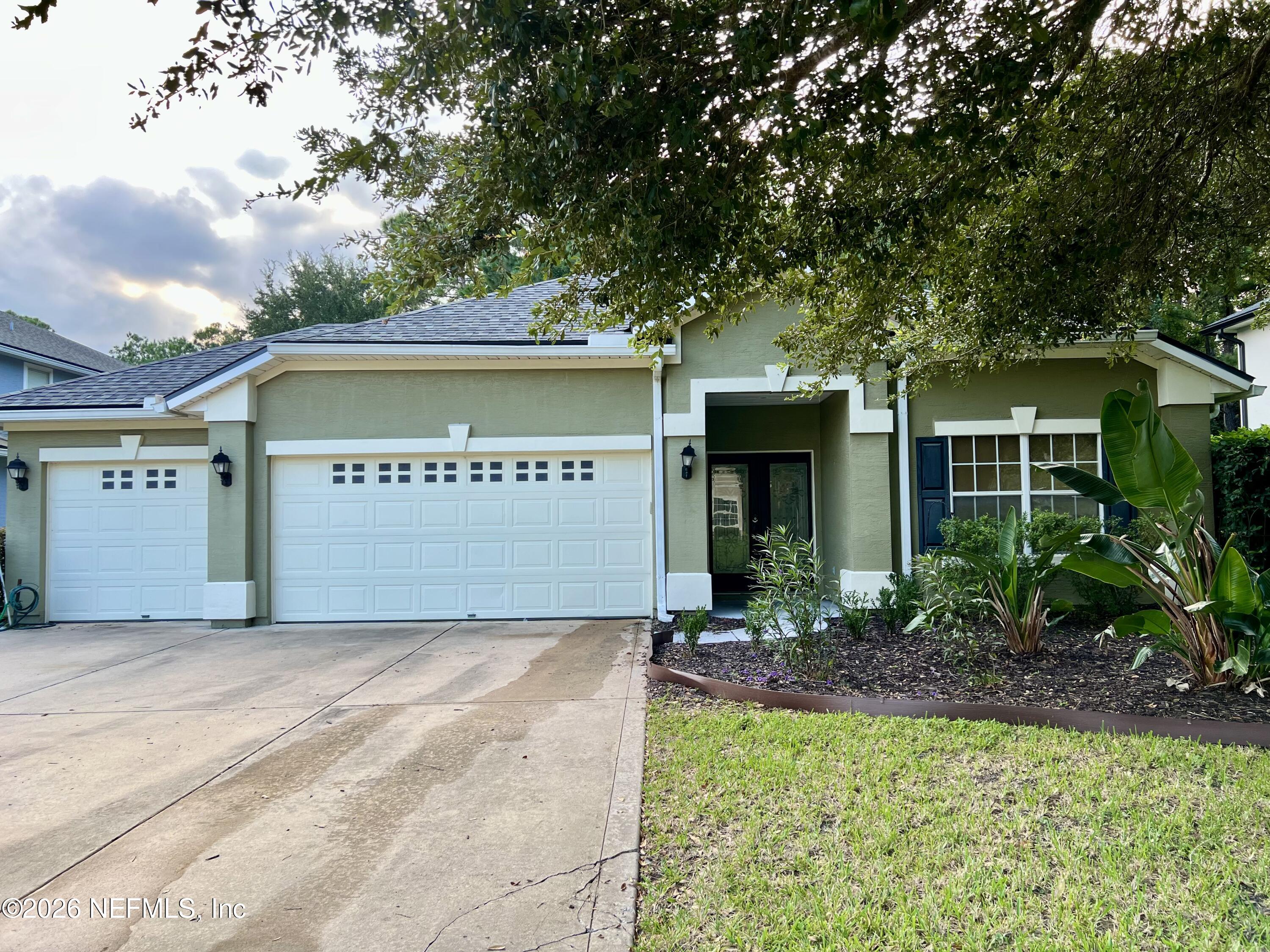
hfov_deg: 67.3
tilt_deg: +1.7
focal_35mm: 26
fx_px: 954
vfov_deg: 53.1
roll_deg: +0.8
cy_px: 476
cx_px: 635
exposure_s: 1/189
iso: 40
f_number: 1.5
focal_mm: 5.7
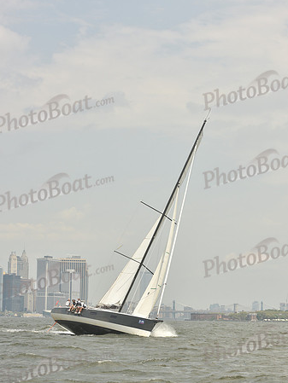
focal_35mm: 87
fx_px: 965
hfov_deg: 17.0
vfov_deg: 22.5
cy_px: 223
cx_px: 159
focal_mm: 70
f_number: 9
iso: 250
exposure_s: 1/800
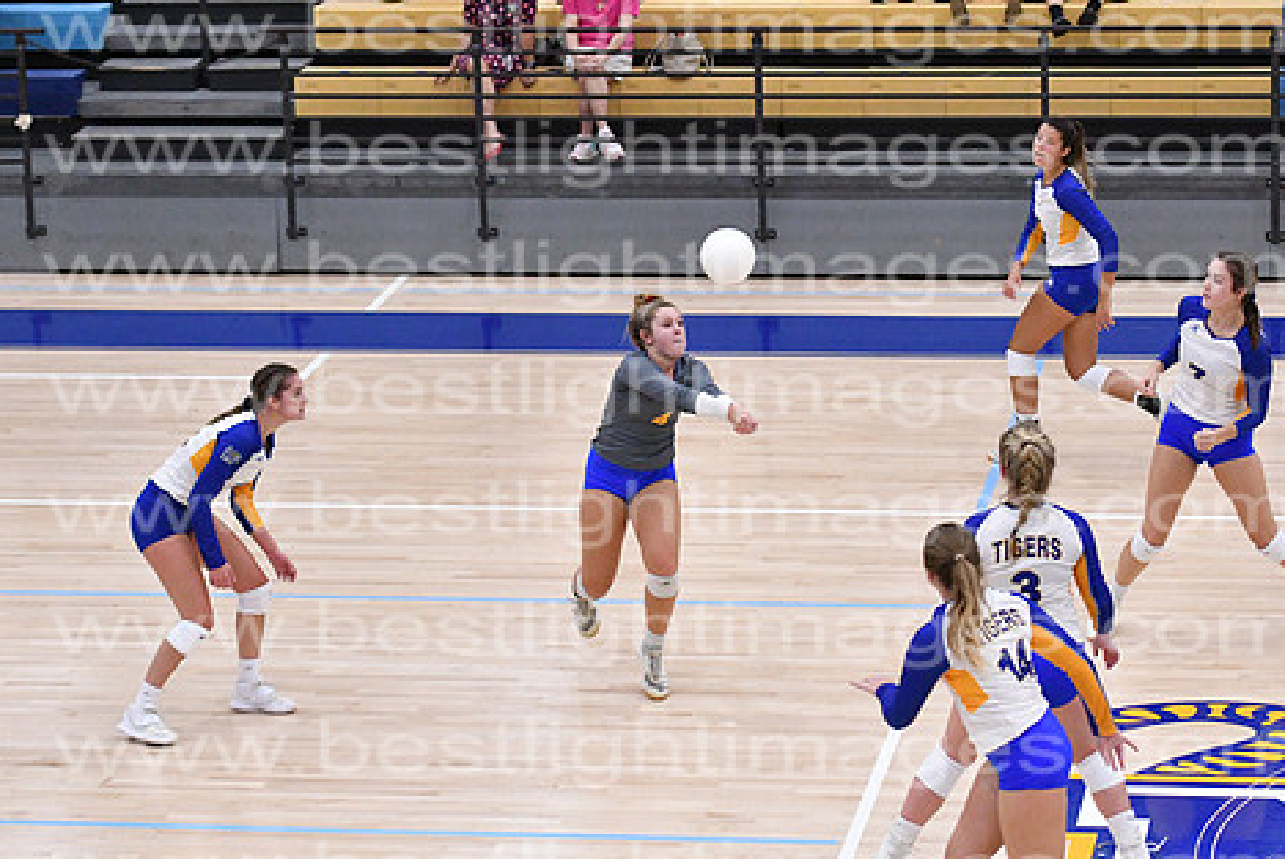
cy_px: 454
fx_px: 4644
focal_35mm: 130
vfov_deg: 10.6
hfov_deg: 15.8
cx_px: 675
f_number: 3.2
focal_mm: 70
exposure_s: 1/1000
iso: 6400
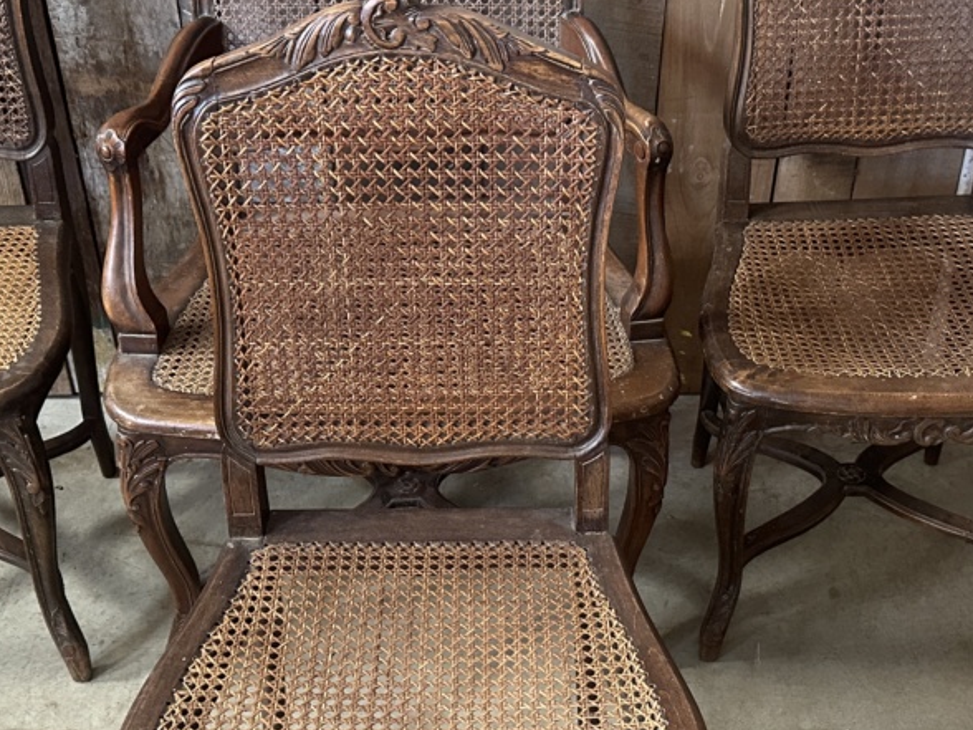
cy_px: 391
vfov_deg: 29.7
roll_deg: -0.3
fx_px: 1377
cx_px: 500
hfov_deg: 38.9
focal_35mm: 49
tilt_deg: -37.3
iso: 500
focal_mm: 6.86
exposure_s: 1/60
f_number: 1.78
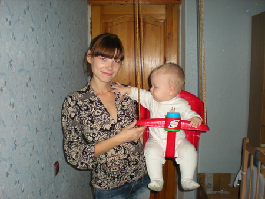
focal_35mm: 38
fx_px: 291
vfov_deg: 37.8
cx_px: 132
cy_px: 100
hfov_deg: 49.0
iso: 95
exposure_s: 1/60
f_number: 3.1
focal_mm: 6.3
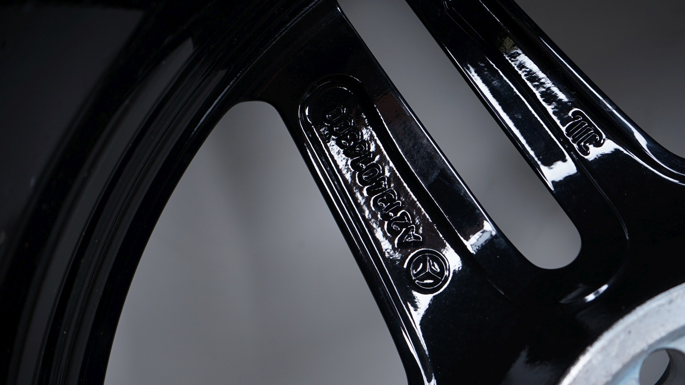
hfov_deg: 40.6
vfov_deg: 23.5
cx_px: 342
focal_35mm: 51
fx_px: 926
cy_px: 195
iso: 250
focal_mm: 48
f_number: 7.1
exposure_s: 1/125
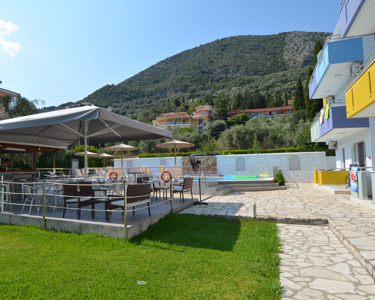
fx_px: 233
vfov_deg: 65.5
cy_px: 154
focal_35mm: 21
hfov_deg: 76.4
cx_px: 144
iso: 100
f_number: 8
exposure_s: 1/250
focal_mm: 12
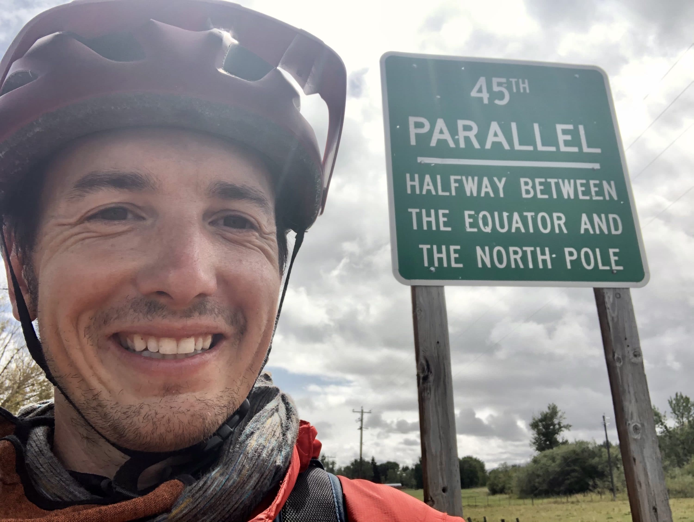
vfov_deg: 44.2
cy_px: 261
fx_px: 642
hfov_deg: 56.8
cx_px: 347
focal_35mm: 32
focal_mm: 2.87
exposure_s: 1/583
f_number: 2.2
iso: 20
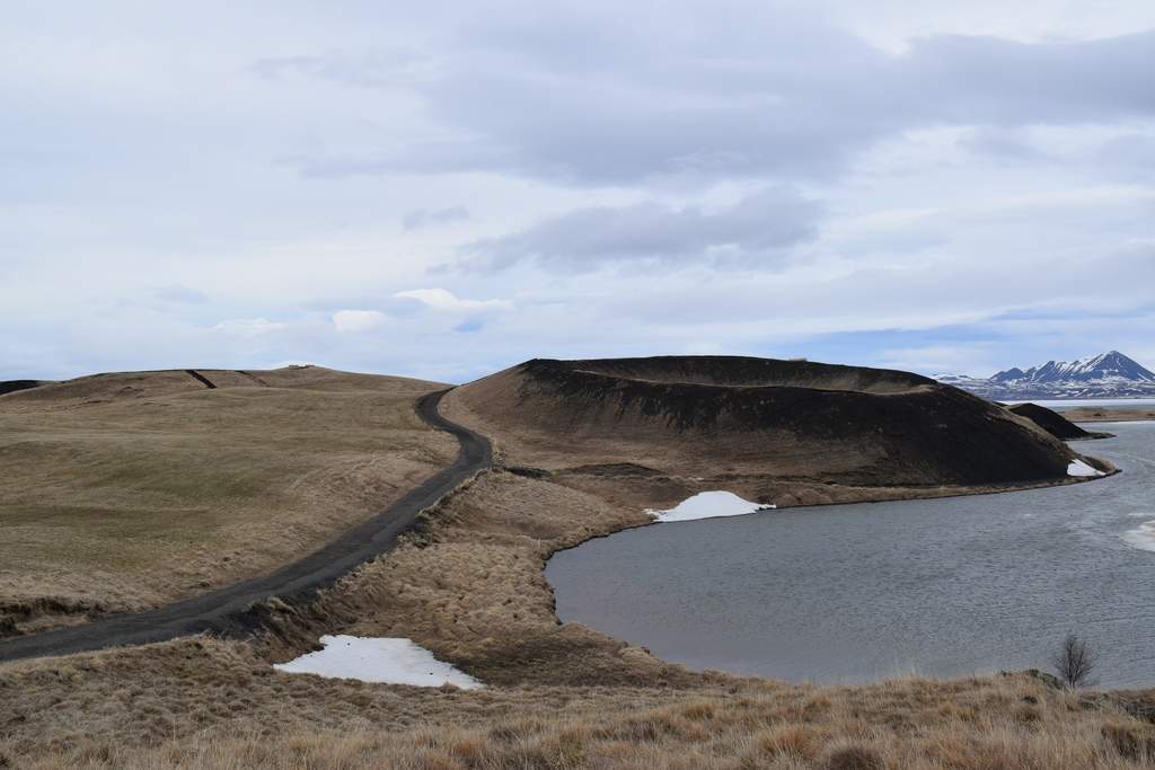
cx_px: 578
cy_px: 385
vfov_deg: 33.0
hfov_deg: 47.9
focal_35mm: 40
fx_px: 1299
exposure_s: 1/400
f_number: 10
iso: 200
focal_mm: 27
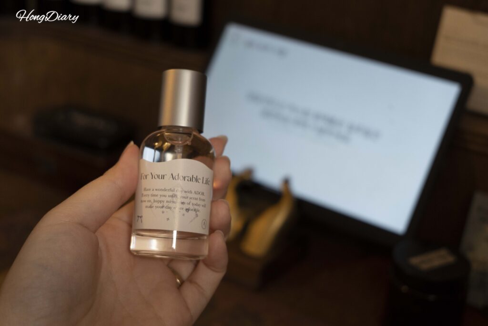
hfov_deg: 33.4
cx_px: 244
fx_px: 813
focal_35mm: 60
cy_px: 163
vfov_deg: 22.6
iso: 1600
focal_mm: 60
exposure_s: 1/60
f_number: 5.6
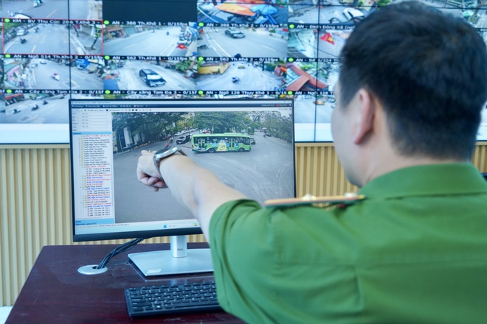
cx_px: 244
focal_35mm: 49
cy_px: 162
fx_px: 663
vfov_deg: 27.5
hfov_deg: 40.3
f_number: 5.6
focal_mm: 49
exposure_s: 1/250
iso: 3200
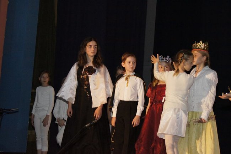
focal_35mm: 112
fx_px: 721
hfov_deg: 18.2
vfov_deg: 12.2
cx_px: 116
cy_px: 77
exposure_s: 1/125
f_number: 5.6
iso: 3200
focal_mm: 75
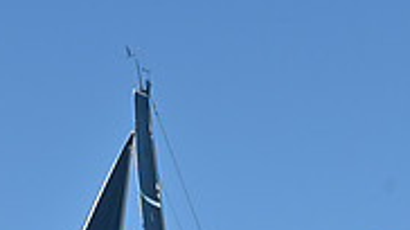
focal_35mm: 234
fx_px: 2542
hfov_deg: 9.2
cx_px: 224
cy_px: 591
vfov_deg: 5.0
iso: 250
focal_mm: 70
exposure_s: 1/1000
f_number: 9
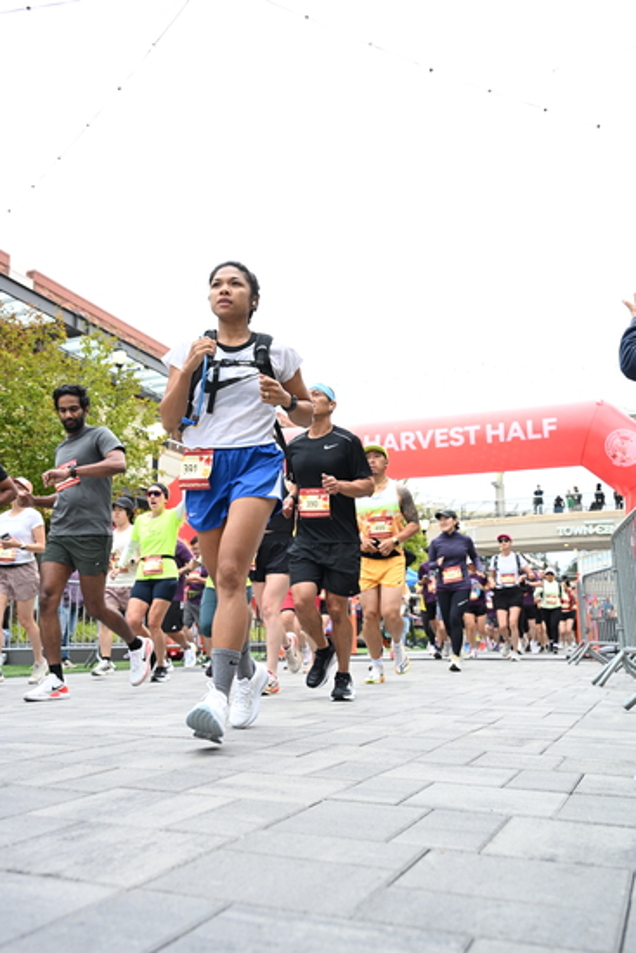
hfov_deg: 42.3
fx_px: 821
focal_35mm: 31
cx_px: 318
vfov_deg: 60.3
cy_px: 476
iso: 2000
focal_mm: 31
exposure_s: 1/640
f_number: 4
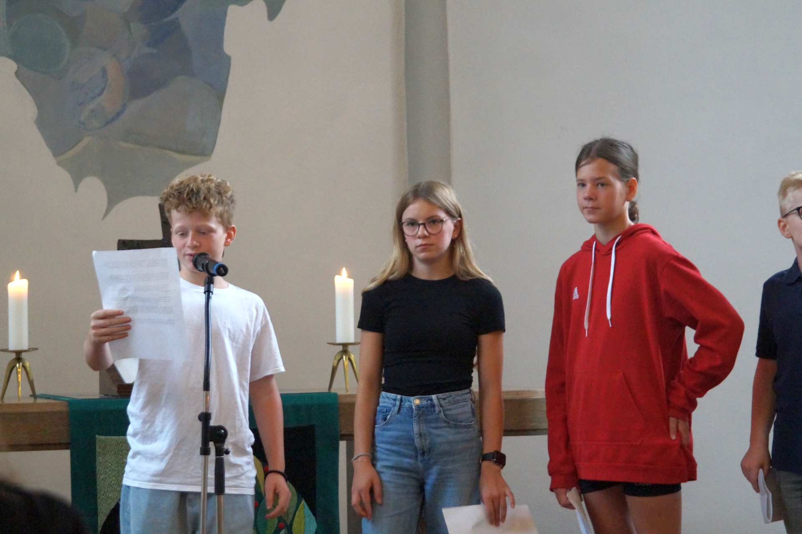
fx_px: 2672
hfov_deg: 17.1
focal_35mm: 120
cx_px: 401
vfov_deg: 11.4
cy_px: 267
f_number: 5.6
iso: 3200
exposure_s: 1/100
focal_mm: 80
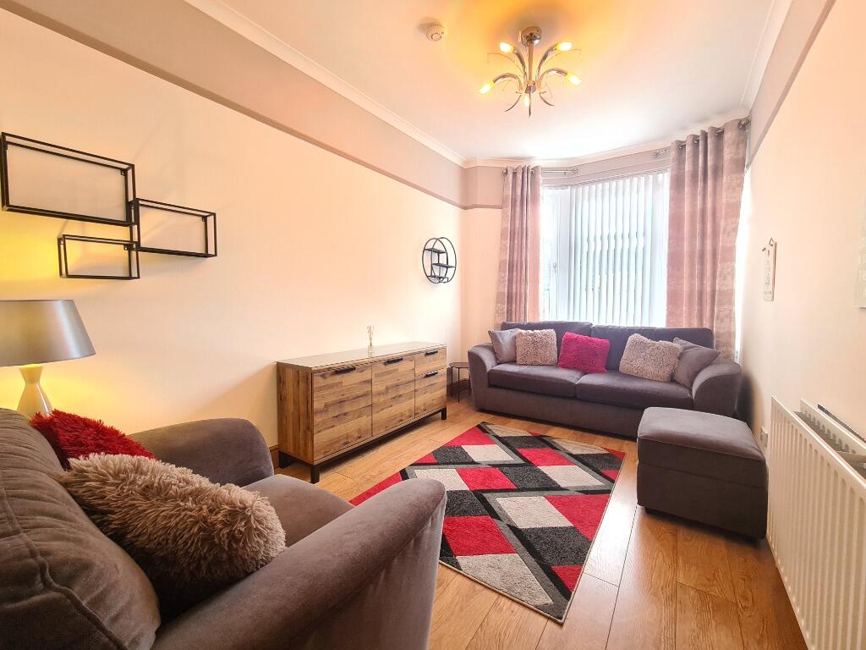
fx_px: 325
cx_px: 433
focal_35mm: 13
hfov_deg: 106.2
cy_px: 325
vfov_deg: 89.9
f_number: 2.2
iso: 400
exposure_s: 1/50
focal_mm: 2.2
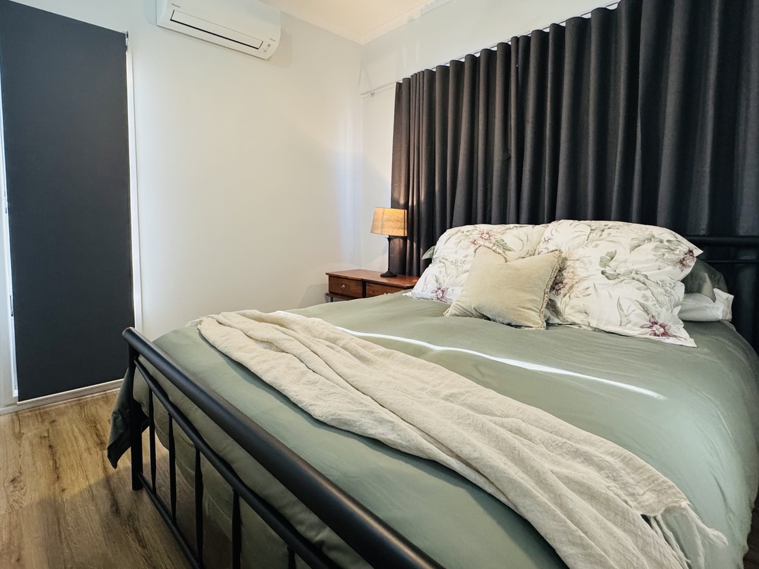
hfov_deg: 87.5
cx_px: 340
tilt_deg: -3.8
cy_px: 257
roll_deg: +0.1
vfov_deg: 71.4
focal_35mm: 18
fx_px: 395
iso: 320
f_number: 2.2
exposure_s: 1/100
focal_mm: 2.22
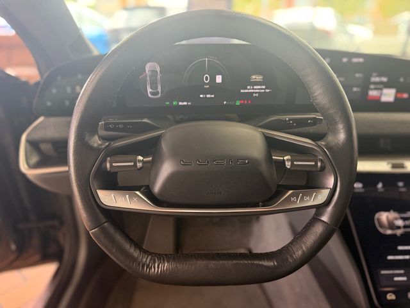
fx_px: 284
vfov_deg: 56.8
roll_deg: +0.1
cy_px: 154
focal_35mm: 24
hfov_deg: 71.6
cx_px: 205
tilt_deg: -24.6
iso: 400
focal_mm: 6.76
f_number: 1.78
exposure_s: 1/120
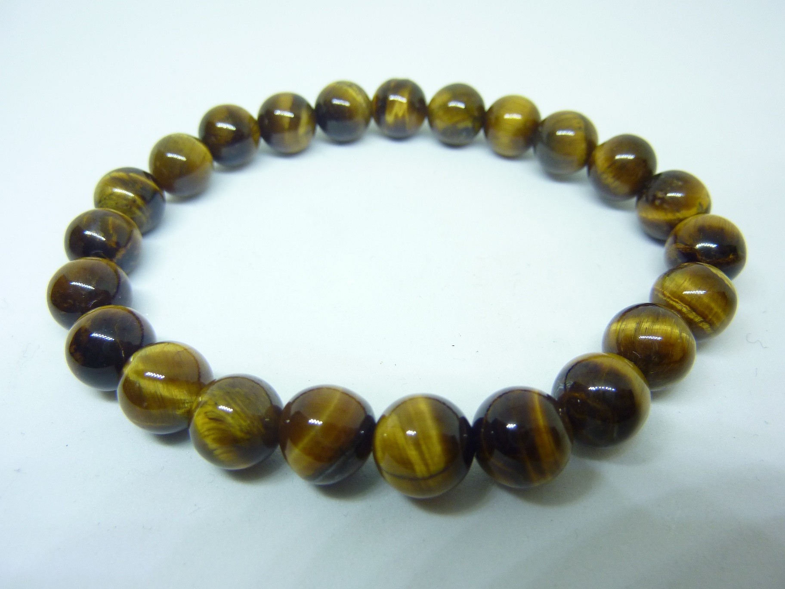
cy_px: 294
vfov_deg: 54.9
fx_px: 567
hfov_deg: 69.4
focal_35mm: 25
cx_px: 392
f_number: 3.3
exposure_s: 1/30
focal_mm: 4.1
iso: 200
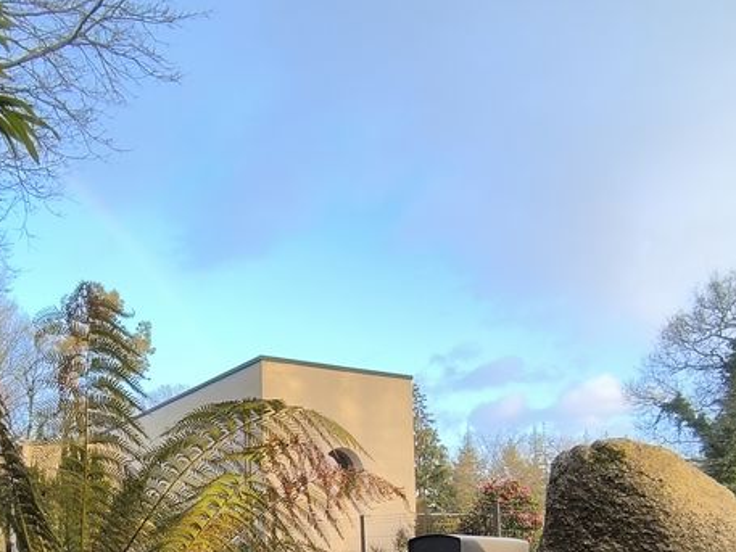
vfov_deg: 37.3
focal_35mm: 35
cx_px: 214
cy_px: 523
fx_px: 744
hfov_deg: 51.1
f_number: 2.2
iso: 50
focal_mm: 1.65
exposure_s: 1/128
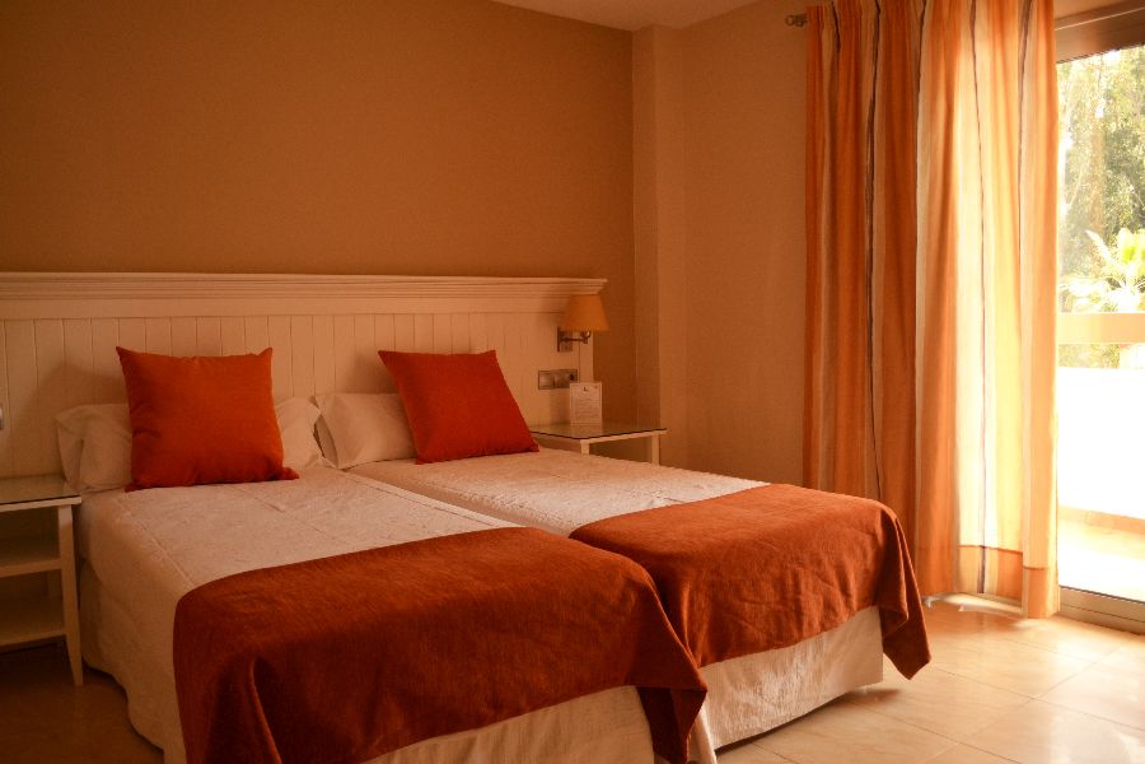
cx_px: 572
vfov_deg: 47.9
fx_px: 859
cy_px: 382
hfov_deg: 67.4
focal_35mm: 27
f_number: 3.5
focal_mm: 18
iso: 250
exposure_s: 1/100
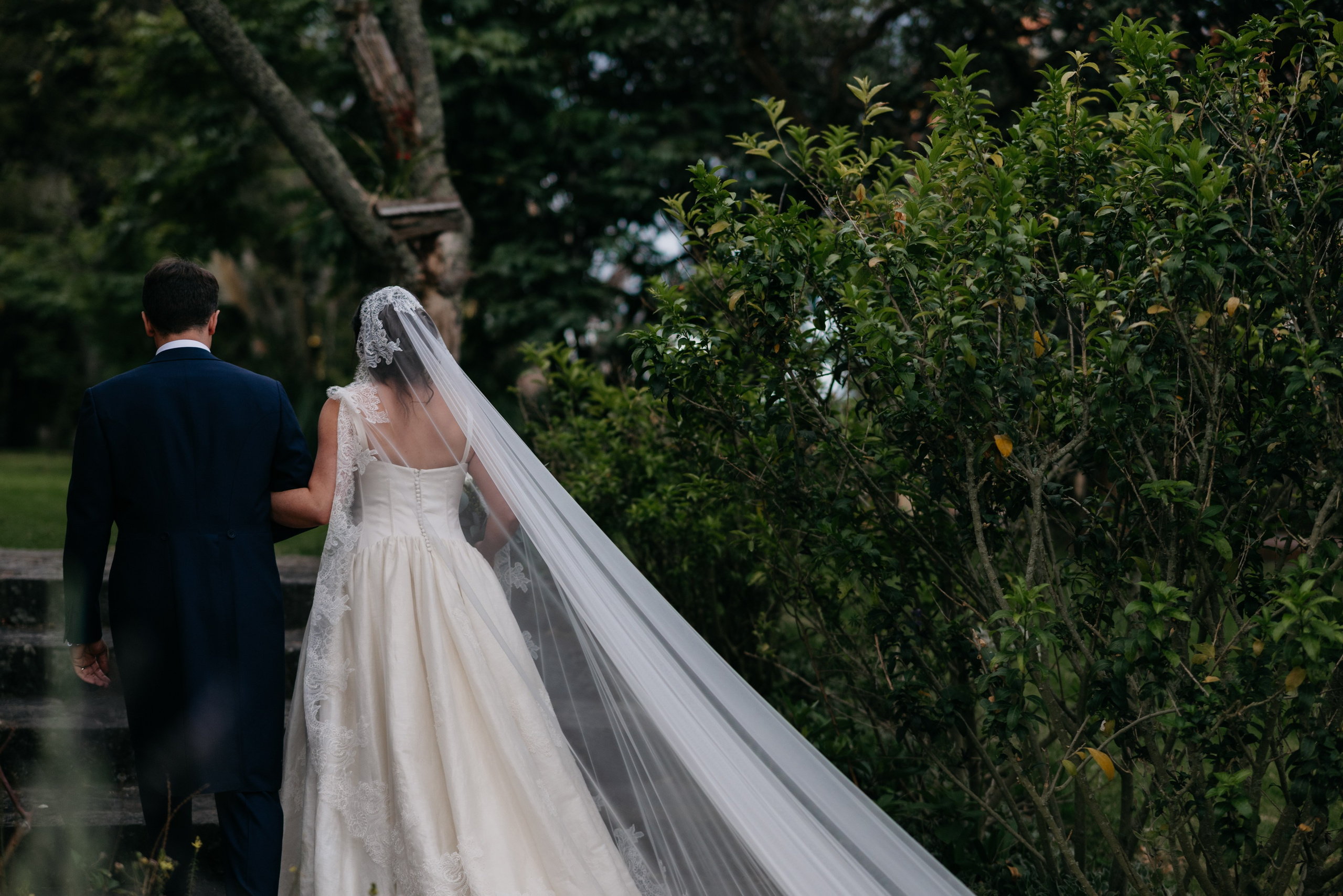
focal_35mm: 85
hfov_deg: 23.9
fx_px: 3172
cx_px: 672
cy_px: 448
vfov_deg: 16.1
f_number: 2
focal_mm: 85
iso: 500
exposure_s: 1/500
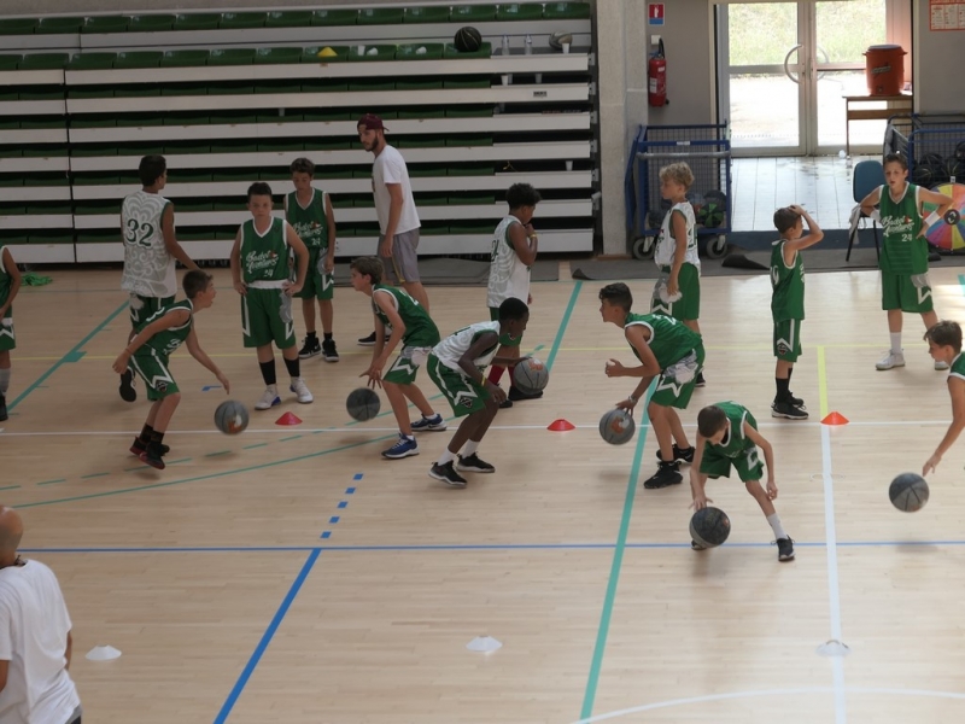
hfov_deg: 17.4
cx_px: 482
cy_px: 362
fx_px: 3150
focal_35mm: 113
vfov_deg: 13.1
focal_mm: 26.4
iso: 125
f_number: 2.8
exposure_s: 1/200
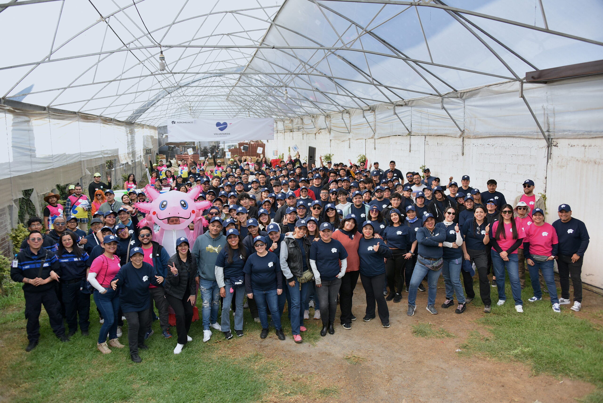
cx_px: 302
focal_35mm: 28
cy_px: 202
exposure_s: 1/1250
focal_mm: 28
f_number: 3.5
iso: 500
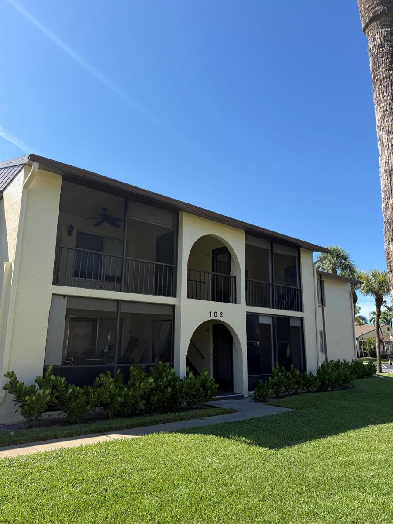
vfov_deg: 71.6
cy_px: 262
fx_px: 363
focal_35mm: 24
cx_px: 196
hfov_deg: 56.8
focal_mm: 6.76
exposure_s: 1/2801
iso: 80
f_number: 1.78
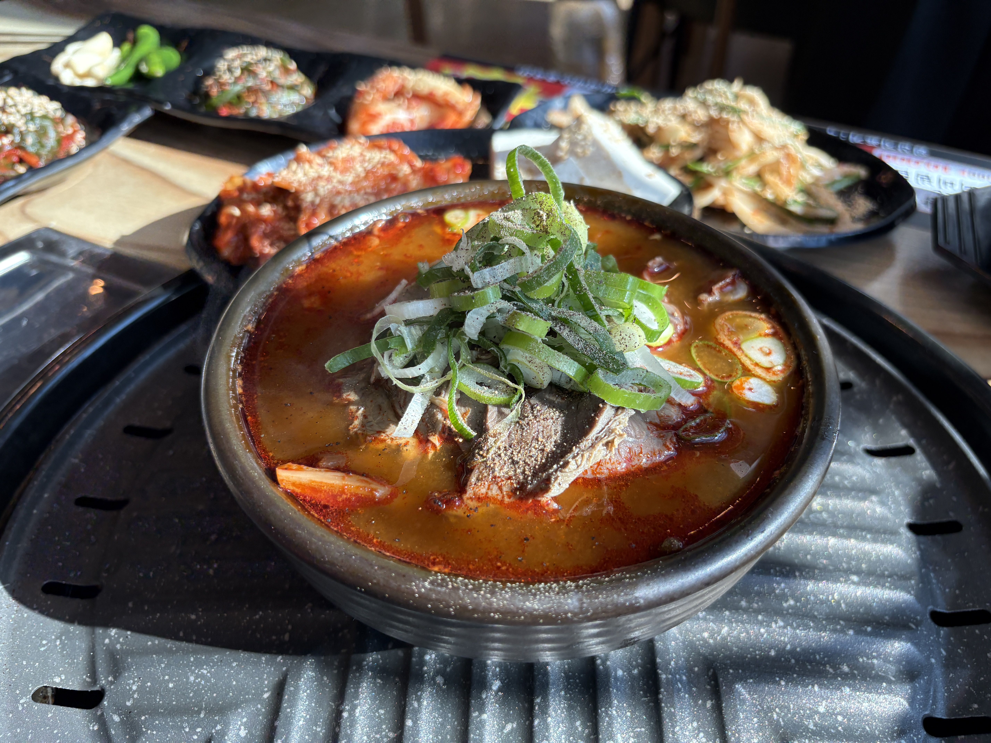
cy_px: 372
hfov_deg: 67.3
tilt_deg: -43.0
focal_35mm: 26
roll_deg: -0.3
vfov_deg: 53.1
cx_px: 496
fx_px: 744
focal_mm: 5.96
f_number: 1.6
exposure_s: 1/511
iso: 64
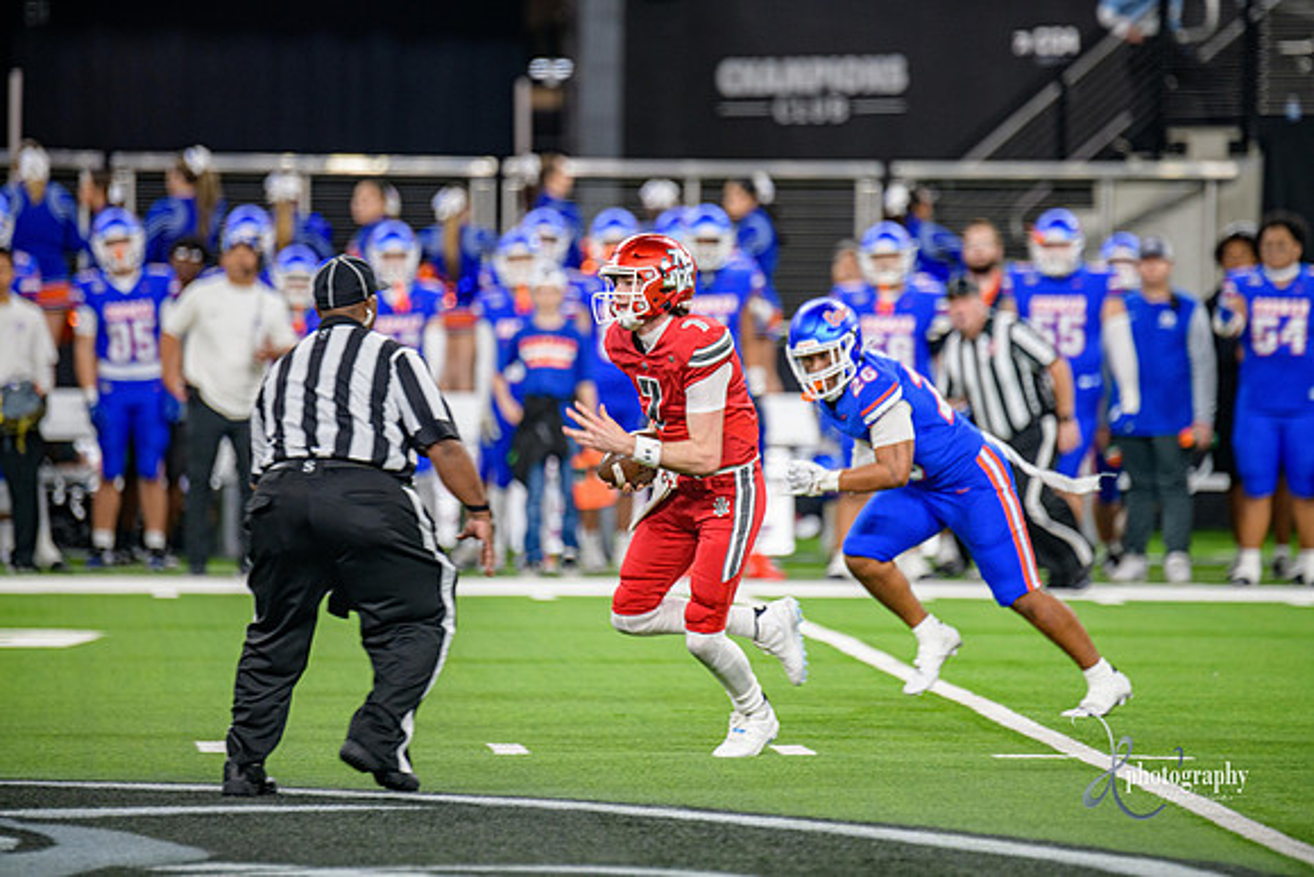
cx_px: 657
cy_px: 438
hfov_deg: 6.9
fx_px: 10952
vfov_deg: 4.6
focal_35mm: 300
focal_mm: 300
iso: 1000
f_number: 2.8
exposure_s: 1/400
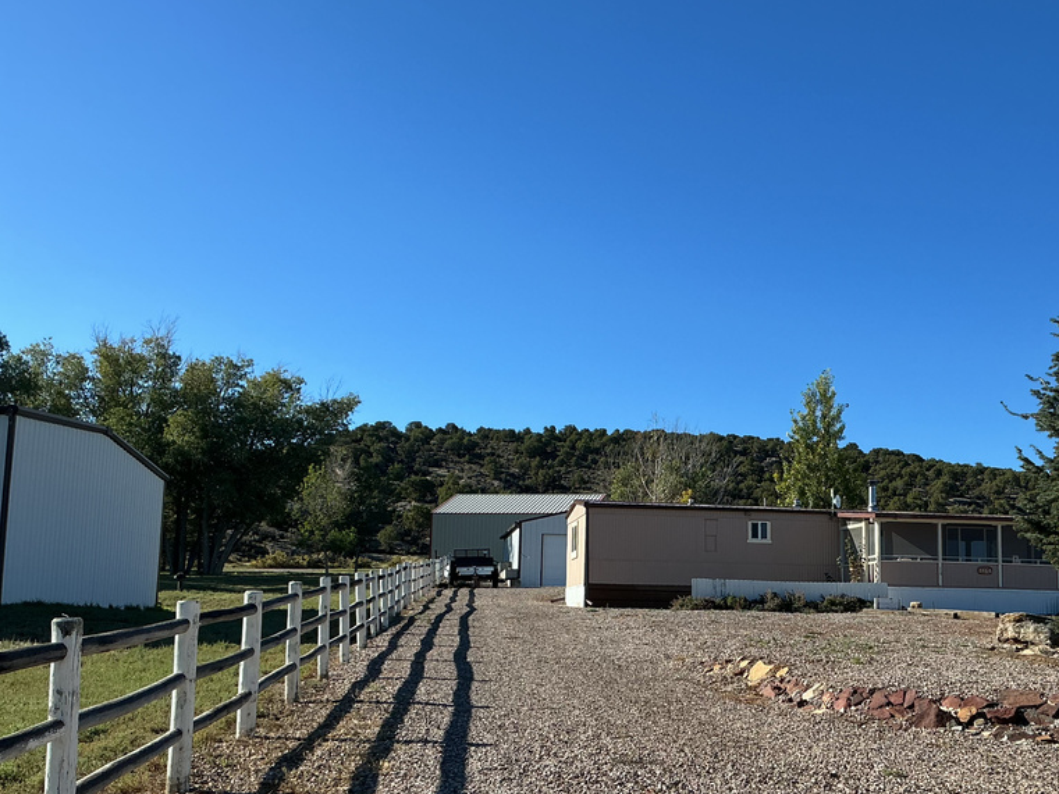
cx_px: 689
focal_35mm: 39
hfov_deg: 47.2
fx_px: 1193
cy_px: 487
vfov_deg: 36.7
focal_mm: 3
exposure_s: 1/1577
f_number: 1.8
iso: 25
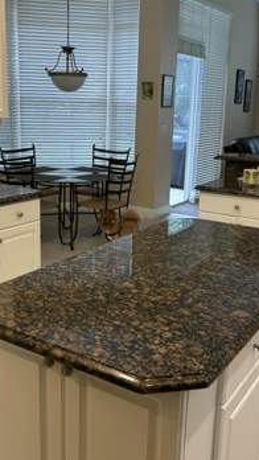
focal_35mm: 39
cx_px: 116
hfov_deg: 30.4
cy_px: 227
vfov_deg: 51.6
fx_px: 476
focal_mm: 5.96
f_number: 1.6
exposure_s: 1/60
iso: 100
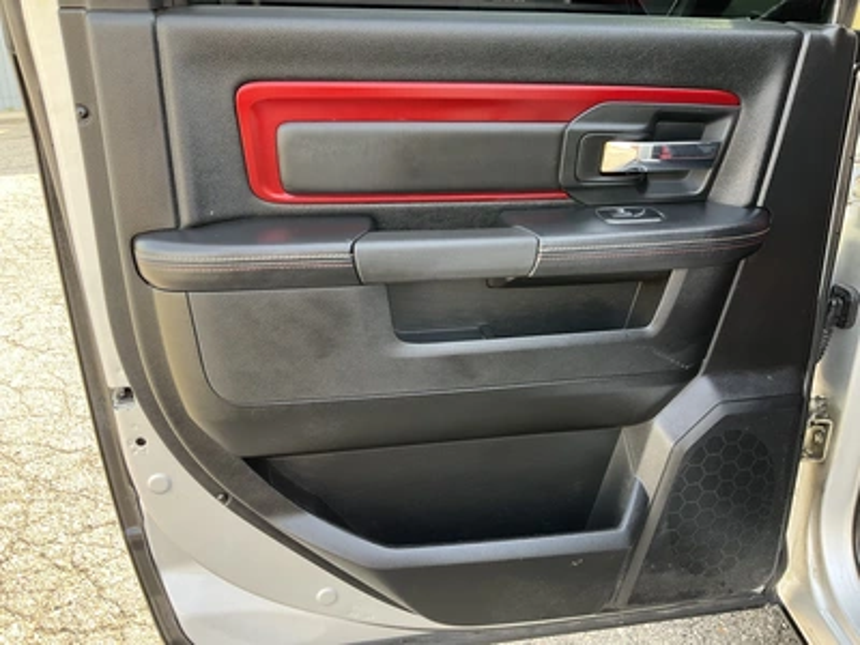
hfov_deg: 61.7
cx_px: 430
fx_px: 720
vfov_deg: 48.2
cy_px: 322
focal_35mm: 29
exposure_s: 1/122
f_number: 1.8
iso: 64
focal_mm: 3
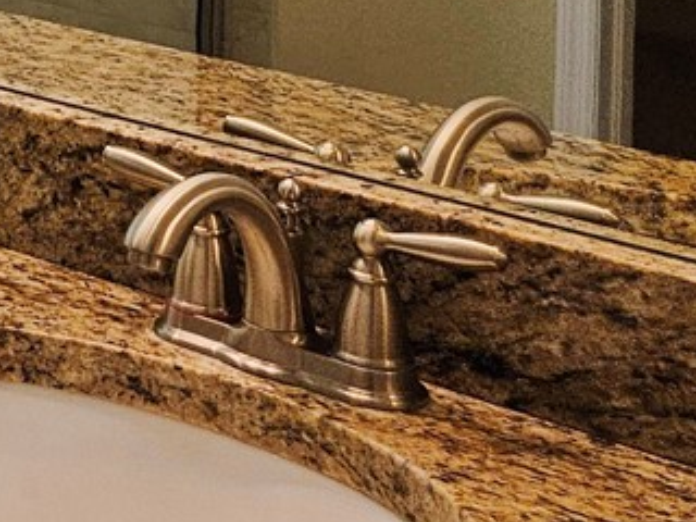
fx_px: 2312
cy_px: -394
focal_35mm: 115
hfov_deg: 13.5
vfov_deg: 11.9
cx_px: -861
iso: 64
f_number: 1.8
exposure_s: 1/120
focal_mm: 5.4
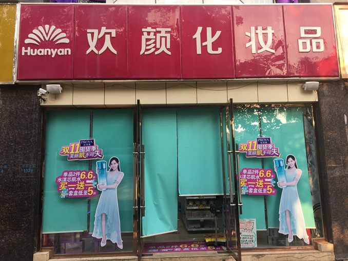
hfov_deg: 61.6
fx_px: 292
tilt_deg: +7.4
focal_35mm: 29
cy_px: 130
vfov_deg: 48.3
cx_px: 174
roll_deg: +1.4
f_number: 2.2
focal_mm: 4.15
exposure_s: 1/166
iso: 25
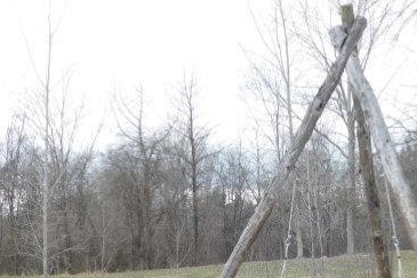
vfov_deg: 14.6
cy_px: 227
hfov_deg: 21.9
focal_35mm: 93
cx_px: 264
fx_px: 1077
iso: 200
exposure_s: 1/160
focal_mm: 9
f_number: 3.8
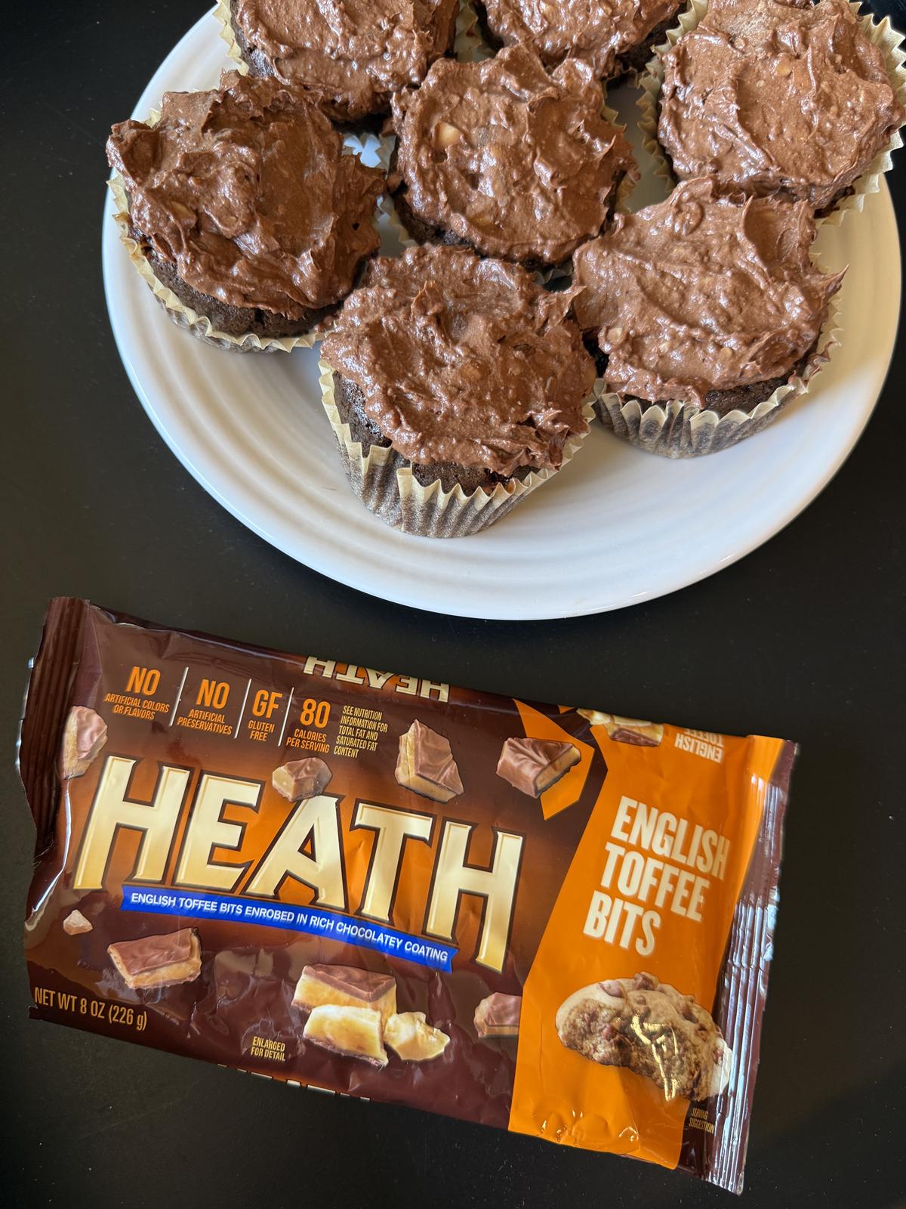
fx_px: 838
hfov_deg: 56.8
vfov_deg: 71.6
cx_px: 453
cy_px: 604
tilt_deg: -76.7
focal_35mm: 24
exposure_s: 1/120
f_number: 1.78
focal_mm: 6.76
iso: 160
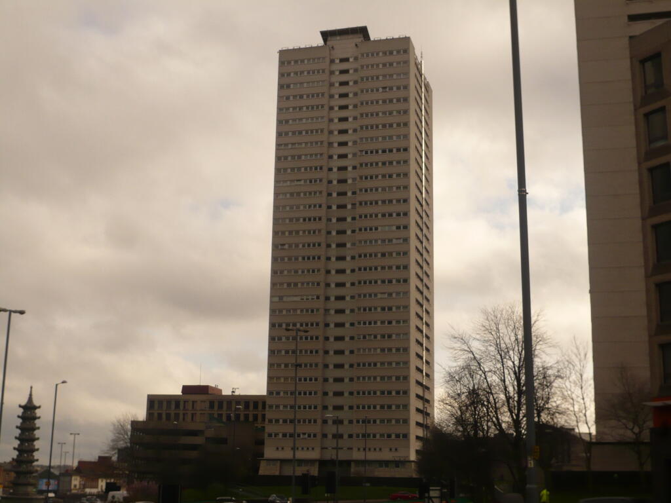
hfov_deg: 39.7
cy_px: 252
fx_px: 930
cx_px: 336
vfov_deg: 30.3
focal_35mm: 48
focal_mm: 7.9
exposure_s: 1/160
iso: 100
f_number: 10
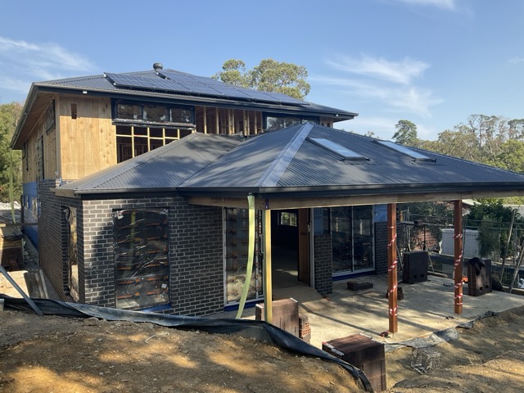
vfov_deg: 48.2
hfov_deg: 61.7
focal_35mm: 29
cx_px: 262
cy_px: 196
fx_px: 439
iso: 25
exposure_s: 1/929
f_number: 1.8
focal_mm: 3
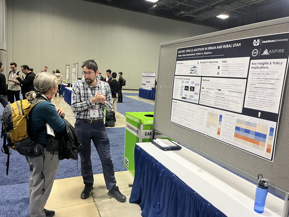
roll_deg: -4.3
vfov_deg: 53.1
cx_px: 144
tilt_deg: -7.9
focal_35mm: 26
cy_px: 108
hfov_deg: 67.3
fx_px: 217
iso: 200
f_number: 1.6
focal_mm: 5.1
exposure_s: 1/60
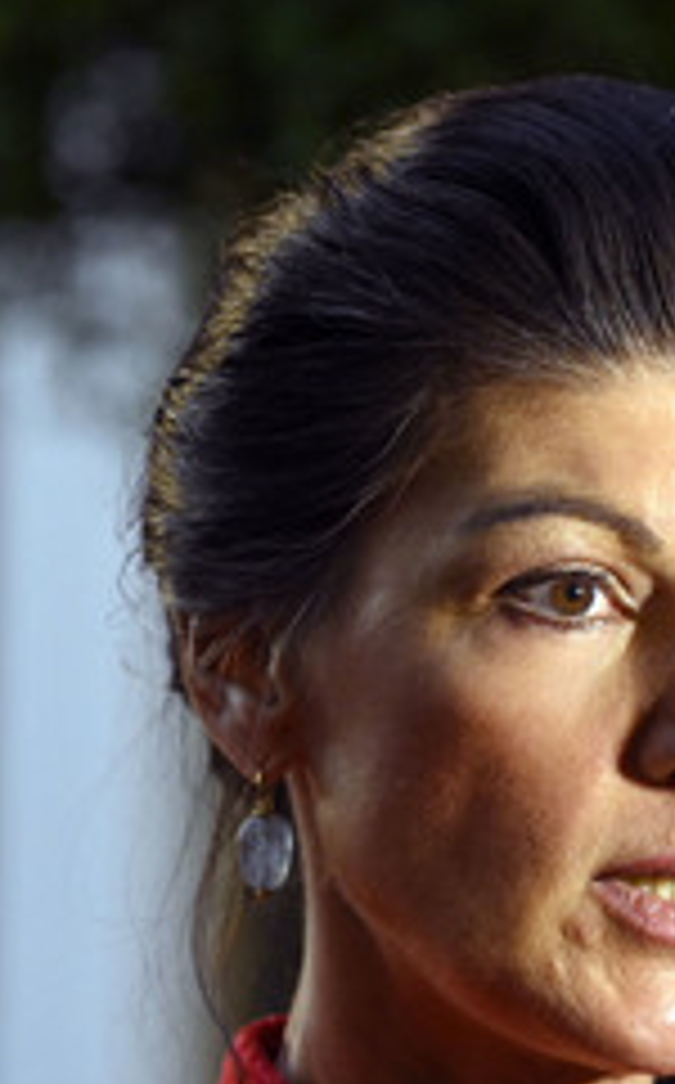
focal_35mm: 229
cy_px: 621
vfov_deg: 9.2
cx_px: 497
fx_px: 6760
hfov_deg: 5.7
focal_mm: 120
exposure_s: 1/400
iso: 5000
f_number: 5
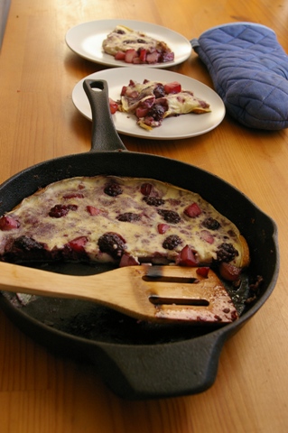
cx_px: 144
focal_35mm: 46
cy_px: 216
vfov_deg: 42.4
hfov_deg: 28.9
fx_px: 559
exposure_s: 1/90
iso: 800
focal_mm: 31
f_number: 6.7
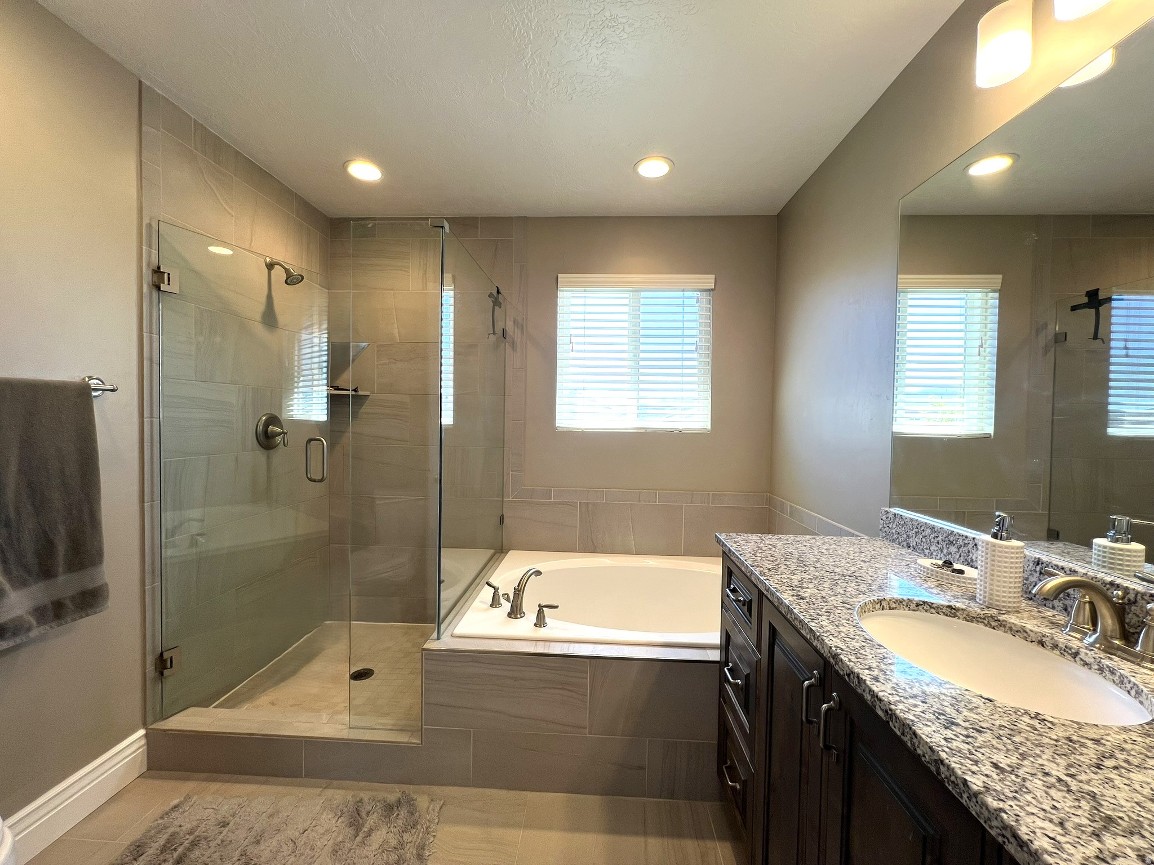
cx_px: 577
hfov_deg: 102.1
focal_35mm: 14
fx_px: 467
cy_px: 432
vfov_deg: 85.7
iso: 50
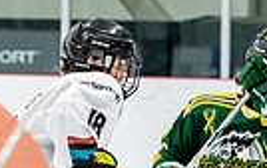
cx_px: 312
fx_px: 3707
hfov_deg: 4.1
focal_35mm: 509
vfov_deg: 2.6
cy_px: 304
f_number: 2.8
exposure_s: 1/800
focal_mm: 86
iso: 4000
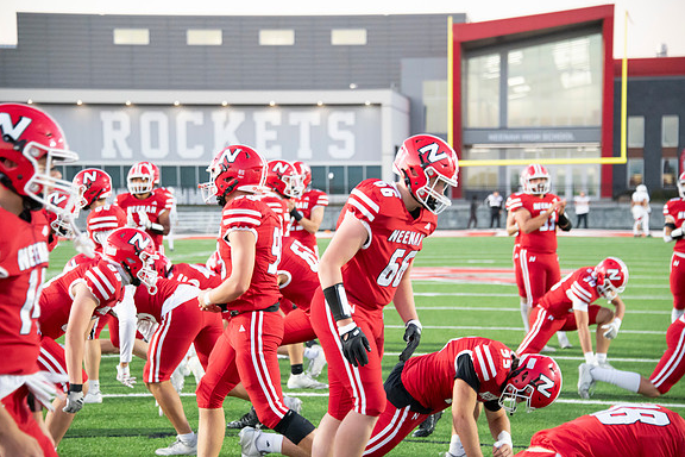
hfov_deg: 16.3
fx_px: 2397
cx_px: 341
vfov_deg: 10.9
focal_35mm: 126
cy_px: 228
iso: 8000
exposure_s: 1/400
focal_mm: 125
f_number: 5.6
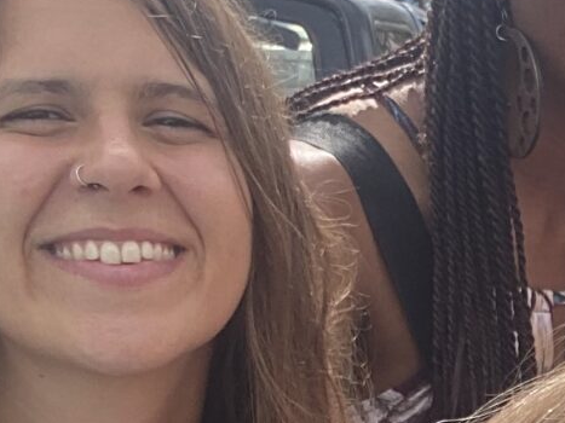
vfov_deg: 11.4
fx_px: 2056
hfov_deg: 14.2
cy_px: 581
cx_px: 941
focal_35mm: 126
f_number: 2.2
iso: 25
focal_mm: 2.71
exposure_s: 1/433
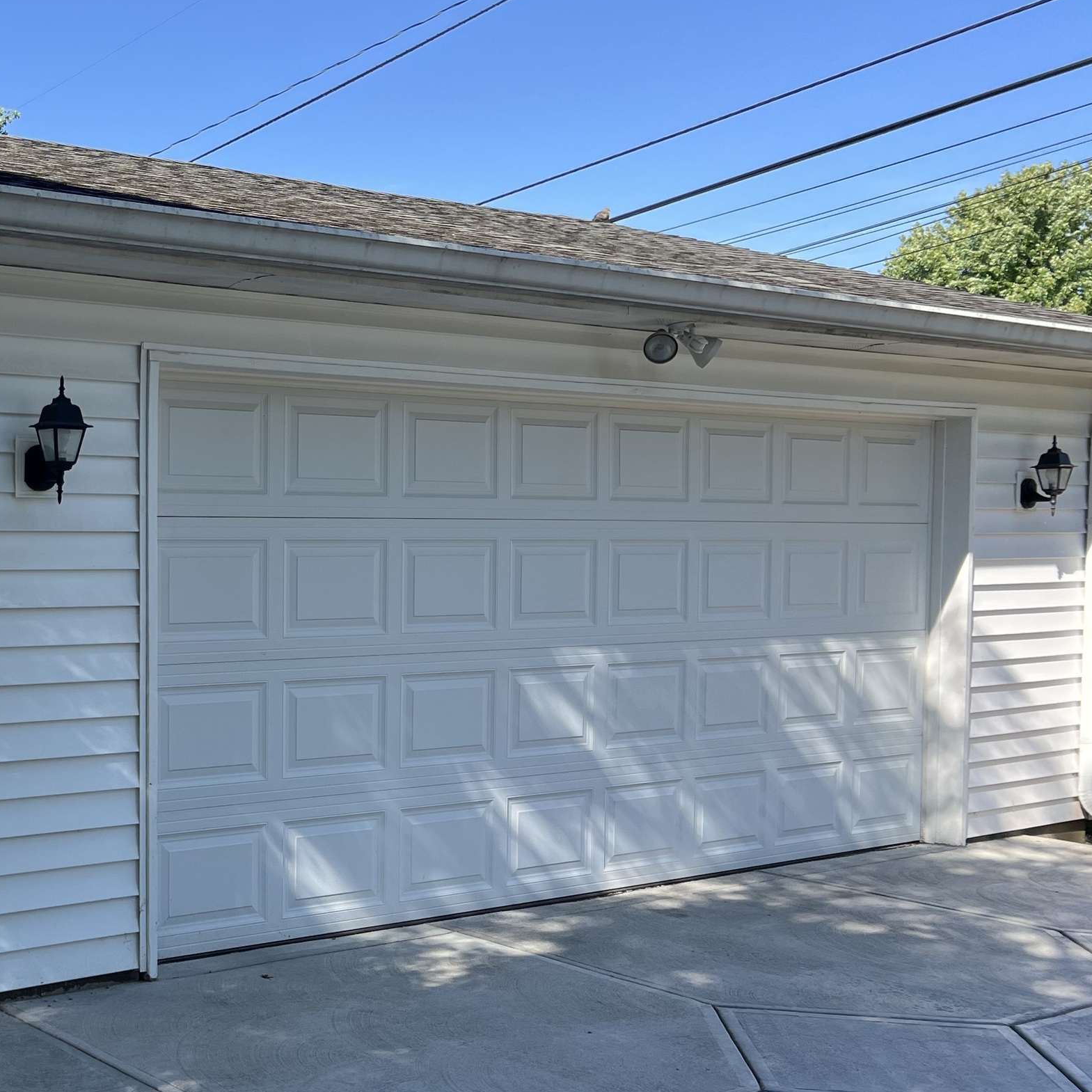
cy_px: 617
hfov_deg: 34.5
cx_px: 29
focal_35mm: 45
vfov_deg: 37.5
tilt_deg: -2.6
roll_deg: +1.0
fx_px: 1606
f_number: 1.5
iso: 50
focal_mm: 5.7
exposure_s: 1/1488
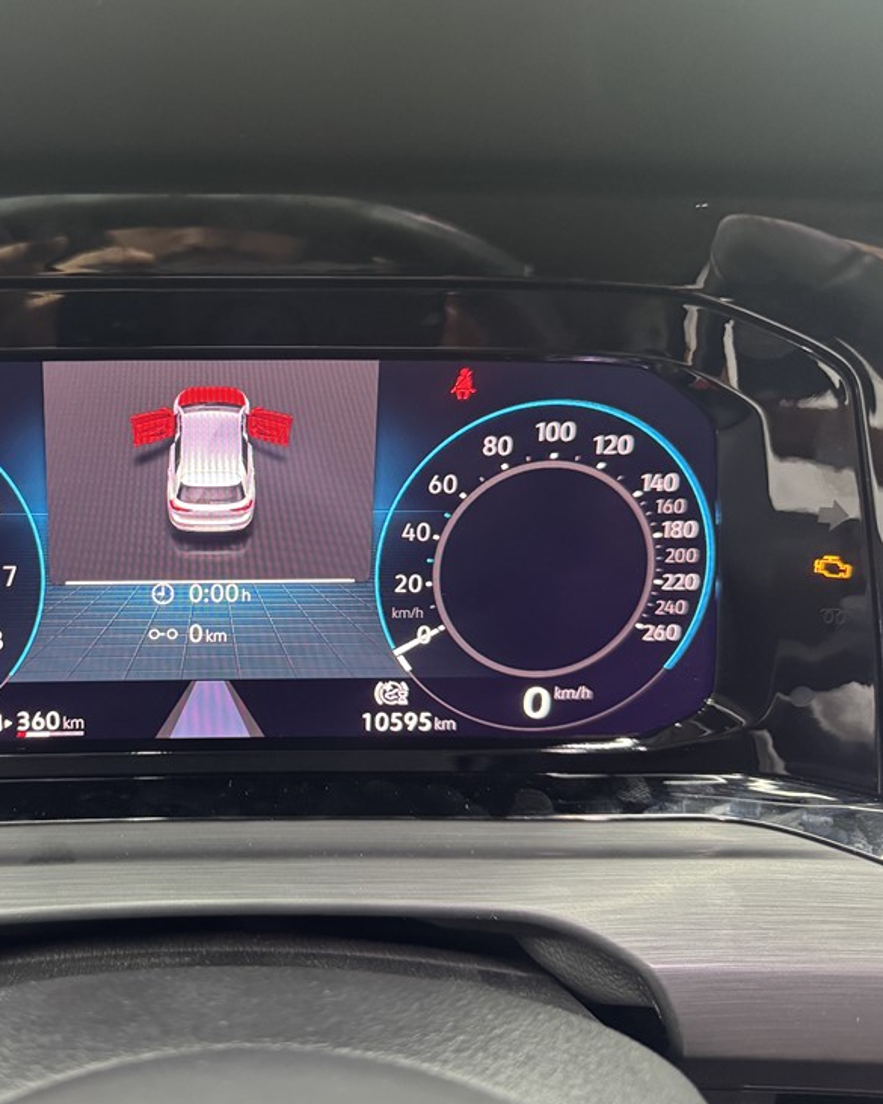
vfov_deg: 55.7
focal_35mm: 32
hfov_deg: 43.9
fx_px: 1045
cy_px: 557
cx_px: 194
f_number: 1.78
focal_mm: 6.76
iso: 640
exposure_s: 1/56
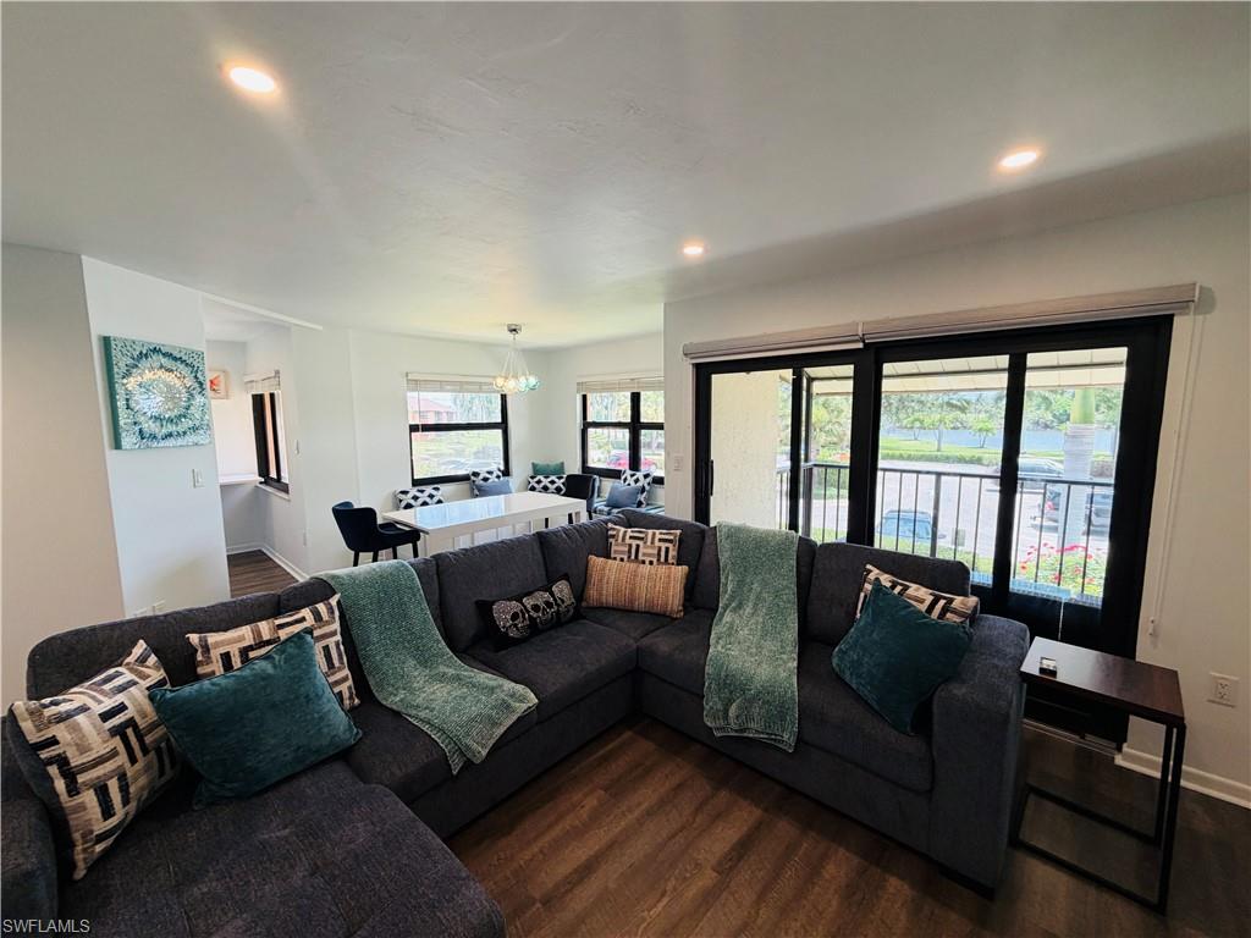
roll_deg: +0.8
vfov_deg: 85.7
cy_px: 469
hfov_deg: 102.1
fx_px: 506
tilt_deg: -6.2
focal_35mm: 14
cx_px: 626
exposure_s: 1/120
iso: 125
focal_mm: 2.22
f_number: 2.2
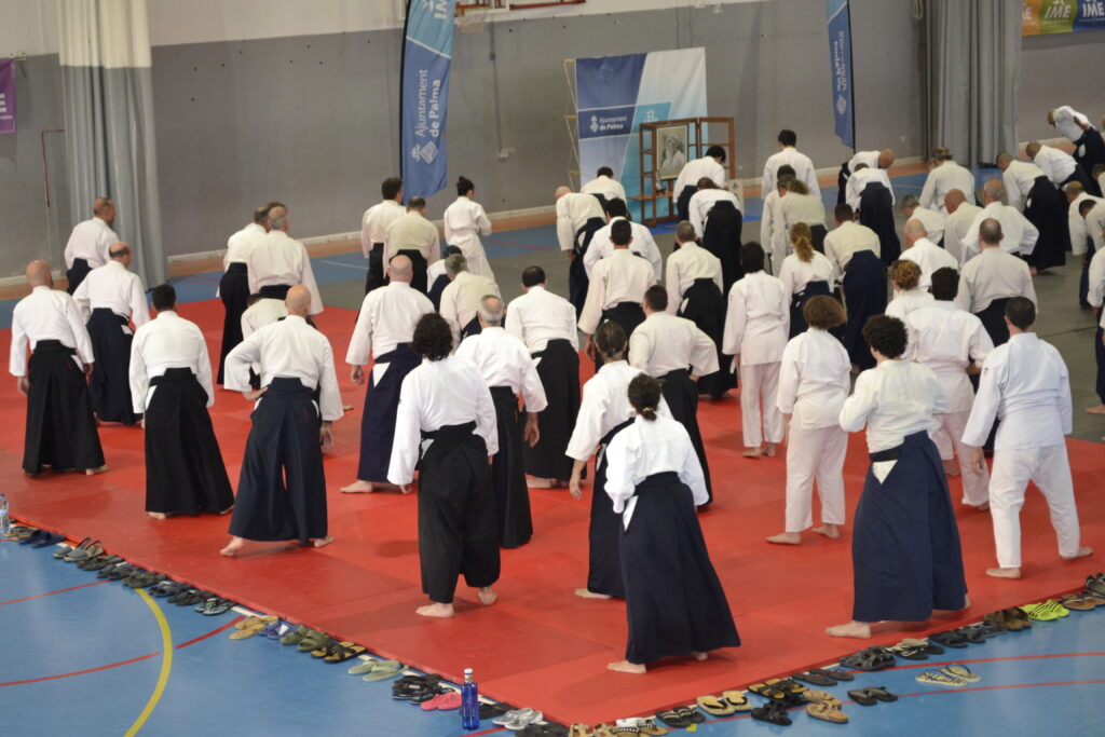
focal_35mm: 82
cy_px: 368
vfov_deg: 16.6
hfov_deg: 24.6
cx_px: 552
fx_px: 2532
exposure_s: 1/60
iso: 1400
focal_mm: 55
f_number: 5.6
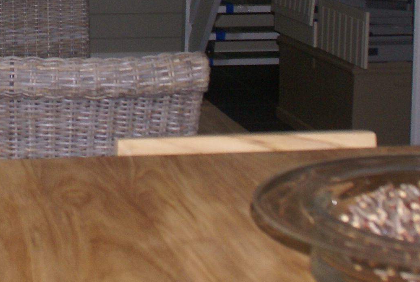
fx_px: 1180
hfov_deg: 19.8
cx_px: 47
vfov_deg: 13.0
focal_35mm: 101
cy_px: -119
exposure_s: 1/60
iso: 400
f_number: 5.6
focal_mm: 18
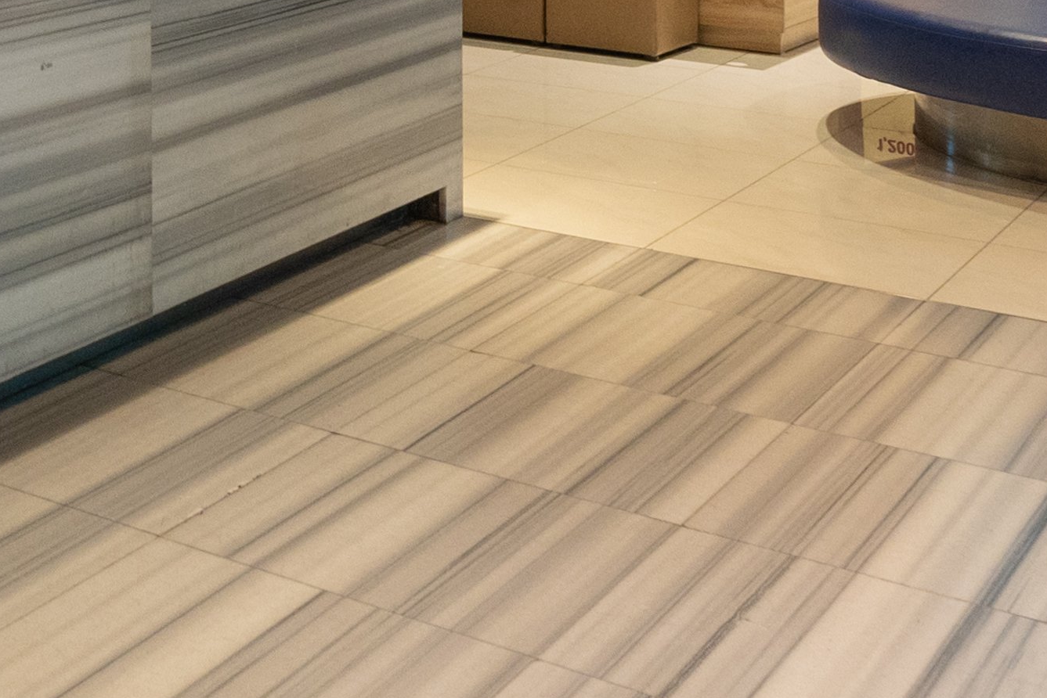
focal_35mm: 63
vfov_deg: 19.0
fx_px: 1833
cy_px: -340
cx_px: -245
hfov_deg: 27.6
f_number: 5.6
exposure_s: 1/30
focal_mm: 14
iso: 1000
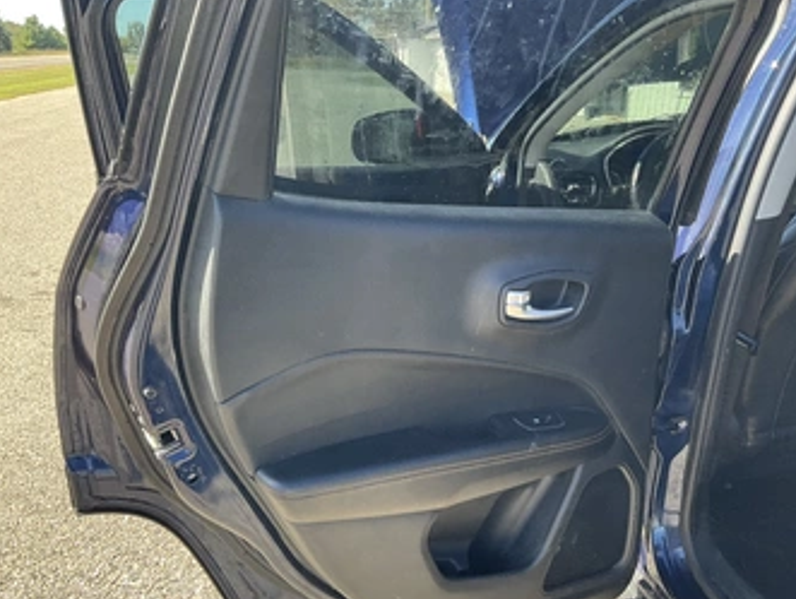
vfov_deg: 40.6
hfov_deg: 52.5
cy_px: 354
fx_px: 806
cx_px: 430
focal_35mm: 35
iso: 25
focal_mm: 3
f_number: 1.8
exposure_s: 1/140
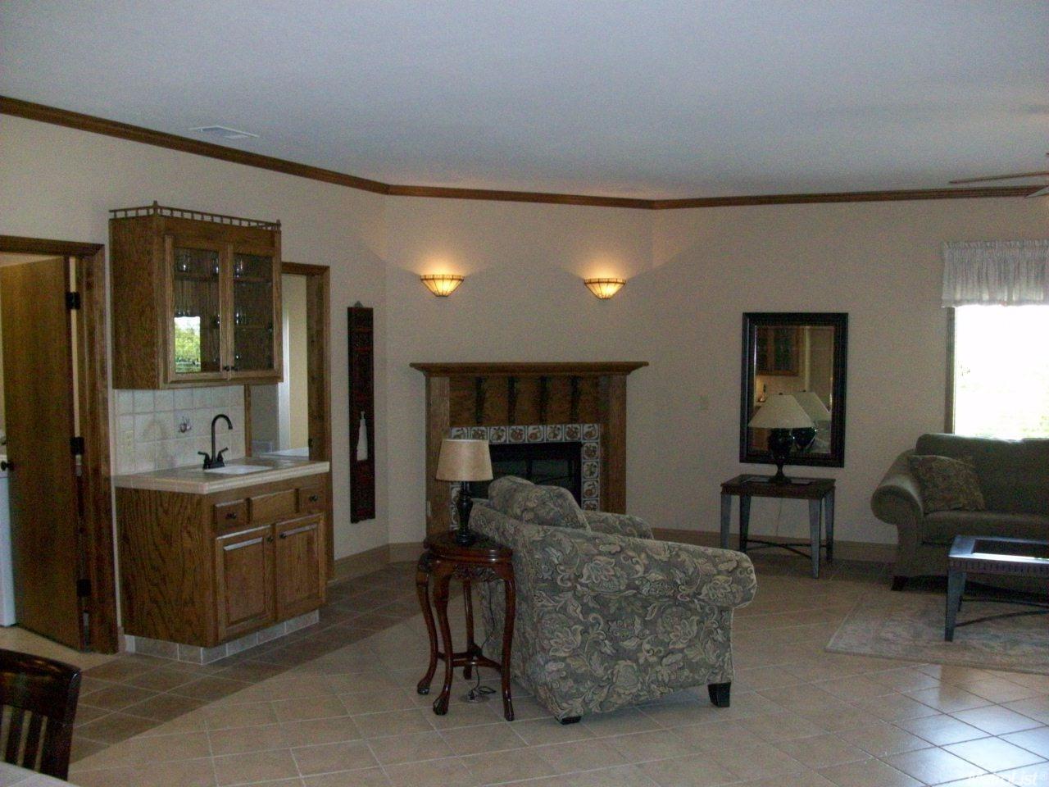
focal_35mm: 34
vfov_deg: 41.8
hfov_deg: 54.0
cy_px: 394
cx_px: 524
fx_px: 1030
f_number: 2.8
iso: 320
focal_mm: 5.7
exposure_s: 1/60
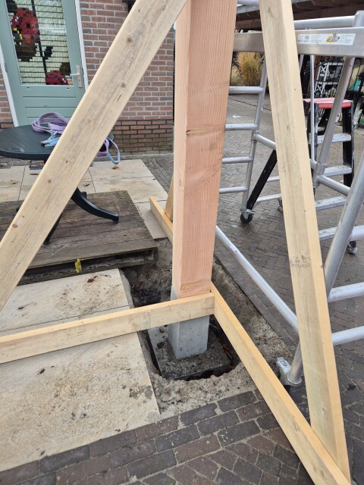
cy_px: 242
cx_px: 182
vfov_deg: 73.9
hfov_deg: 58.9
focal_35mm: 23
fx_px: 322
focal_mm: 5.4
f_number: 1.8
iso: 40
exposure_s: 1/180
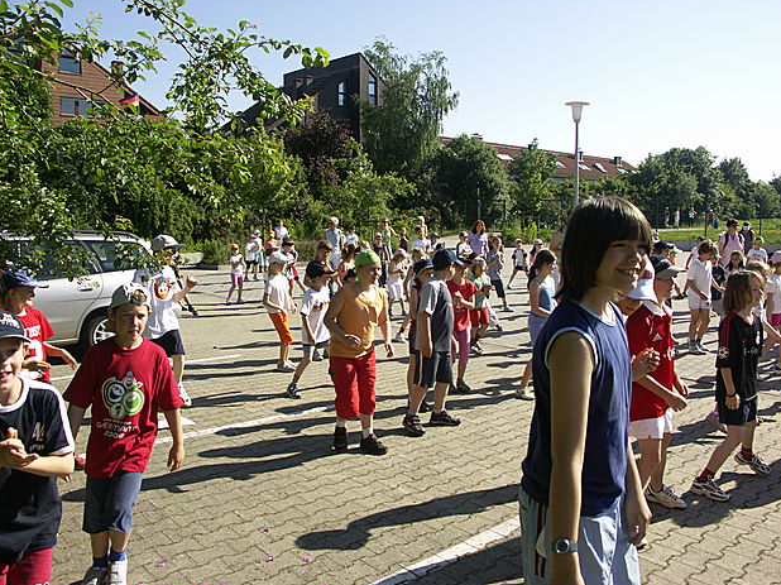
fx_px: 654
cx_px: 396
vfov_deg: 48.2
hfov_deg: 61.7
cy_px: 291
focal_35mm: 29
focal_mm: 7.21
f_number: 6.3
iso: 64
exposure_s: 1/250
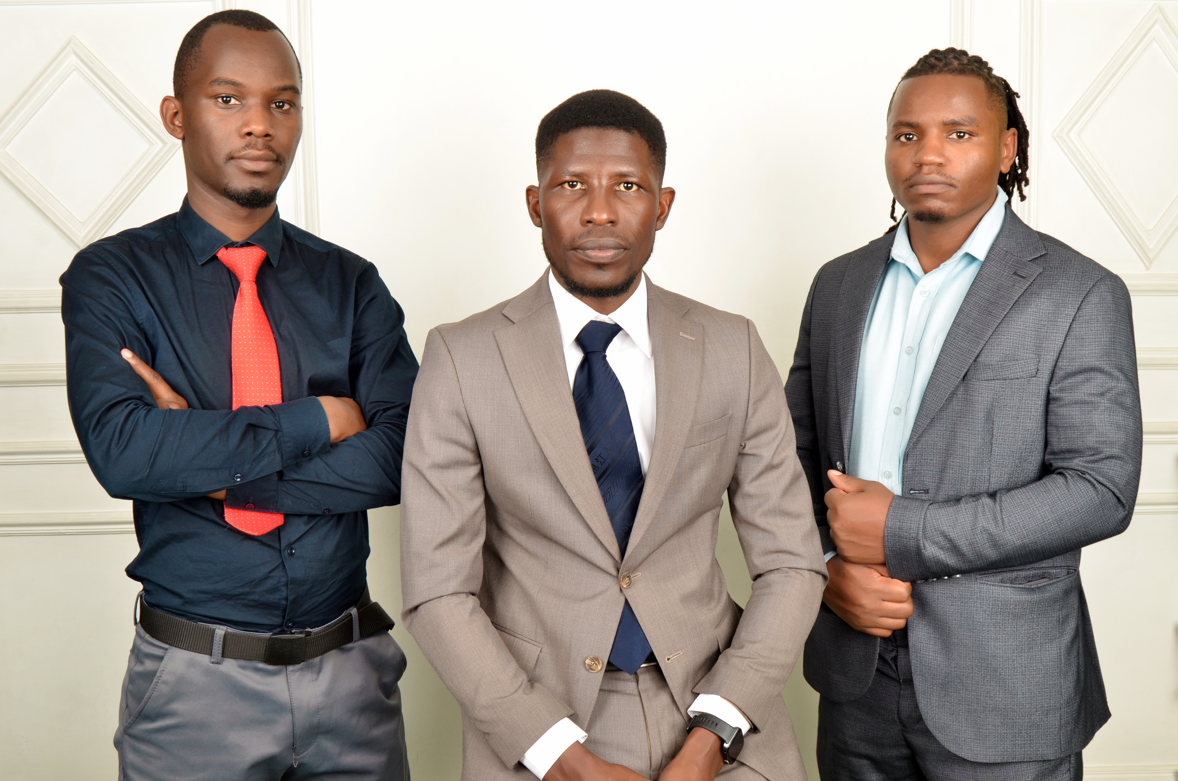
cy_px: 390
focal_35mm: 39
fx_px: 1274
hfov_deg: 49.6
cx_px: 589
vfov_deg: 34.1
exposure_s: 1/125
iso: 250
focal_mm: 26
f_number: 7.1
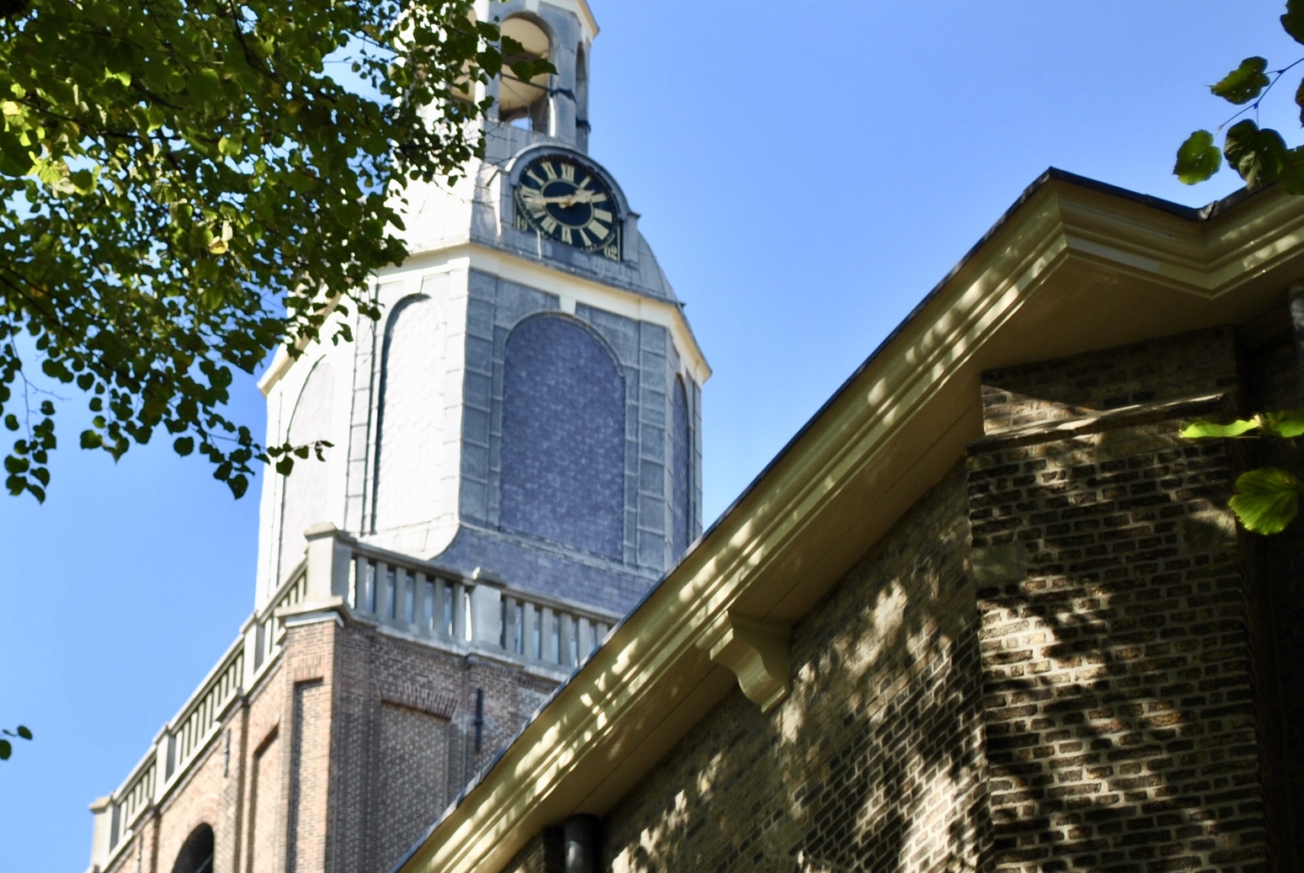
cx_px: 327
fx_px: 4316
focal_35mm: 119
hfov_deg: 17.1
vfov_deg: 11.6
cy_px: 409
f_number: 6.3
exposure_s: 1/160
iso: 100
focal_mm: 48
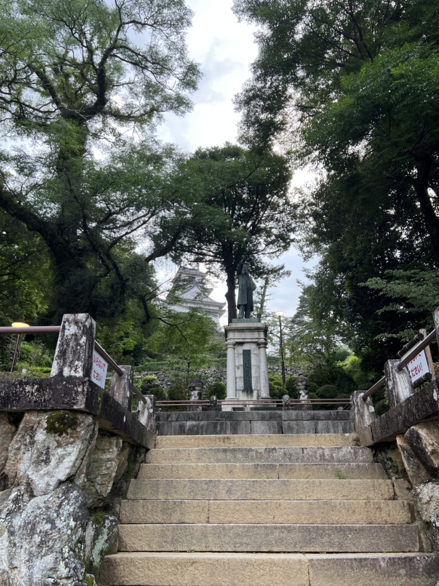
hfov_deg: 53.1
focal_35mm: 26
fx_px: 440
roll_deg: -0.3
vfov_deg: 67.3
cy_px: 293
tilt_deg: +24.5
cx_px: 220
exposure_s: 1/195
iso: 40
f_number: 1.5
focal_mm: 5.7
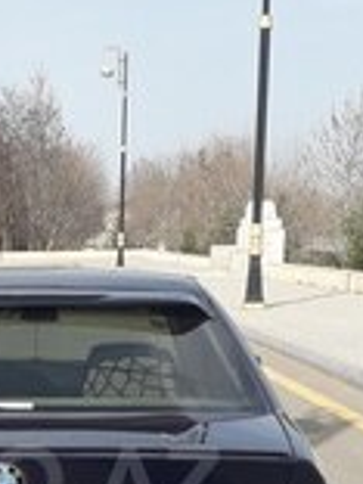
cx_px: -19
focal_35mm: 86
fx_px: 1202
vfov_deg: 21.9
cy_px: 481
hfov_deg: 16.7
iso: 40
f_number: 1.9
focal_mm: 3.6
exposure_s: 1/1323
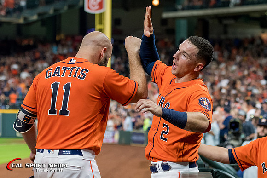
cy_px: 85
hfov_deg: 12.1
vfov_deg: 8.1
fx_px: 1262
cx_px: 175
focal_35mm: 170
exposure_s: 1/1000
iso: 2500
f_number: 4
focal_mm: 82
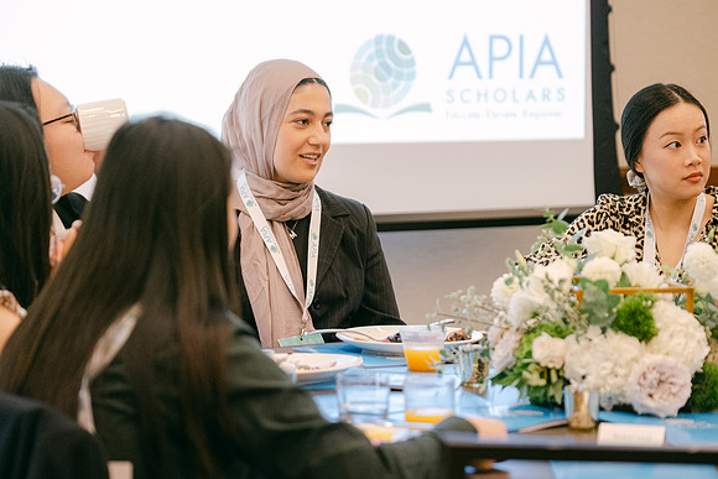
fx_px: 2960
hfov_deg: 13.8
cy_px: 240
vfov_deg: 9.3
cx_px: 359
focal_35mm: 148
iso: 2500
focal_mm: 94.5
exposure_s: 1/125
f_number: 2.8
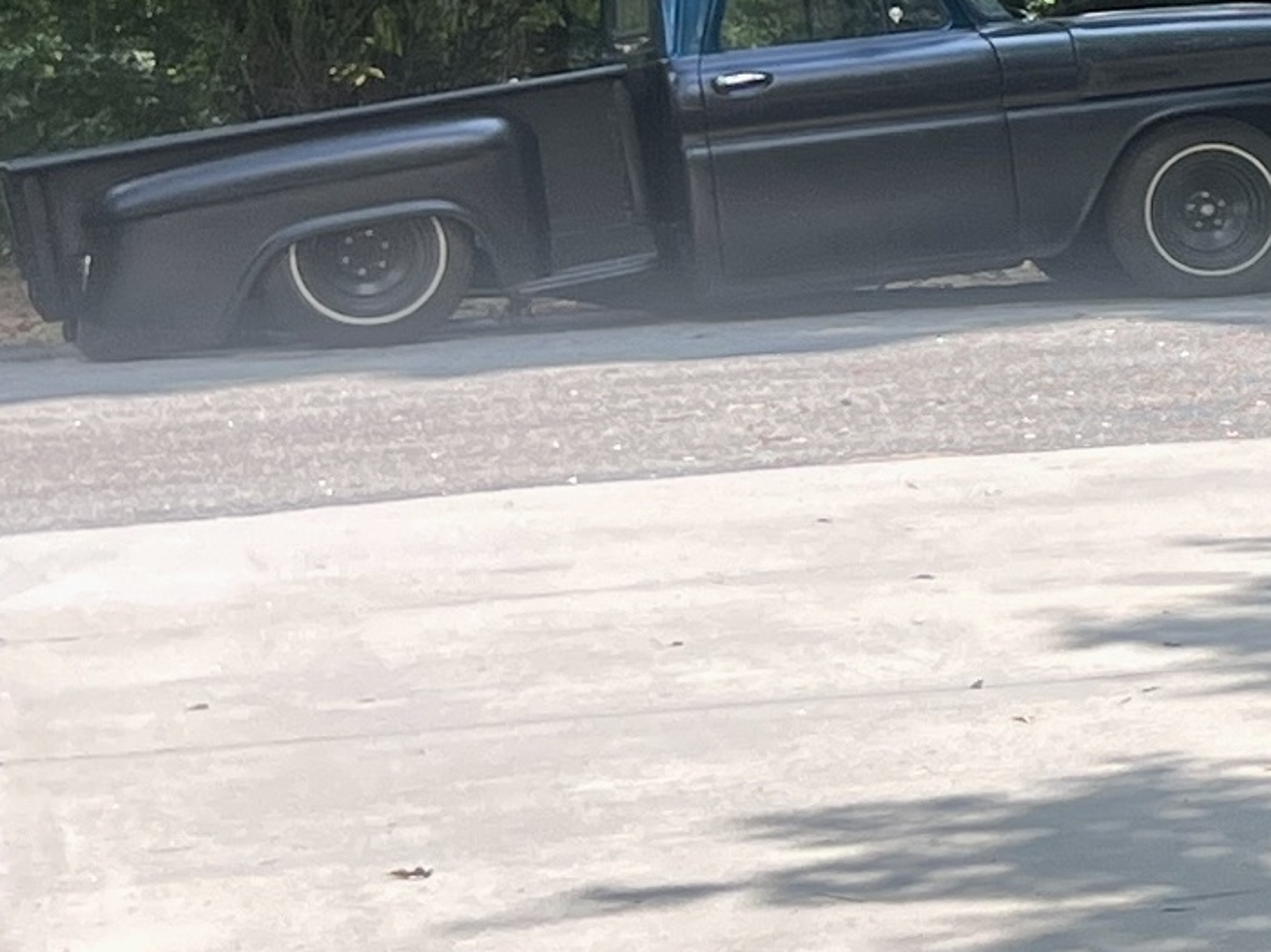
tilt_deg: -3.3
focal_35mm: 114
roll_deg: +0.3
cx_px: 2451
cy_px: -415
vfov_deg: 12.4
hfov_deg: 14.6
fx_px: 4184
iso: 50
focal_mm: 5.7
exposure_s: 1/982
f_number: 1.5
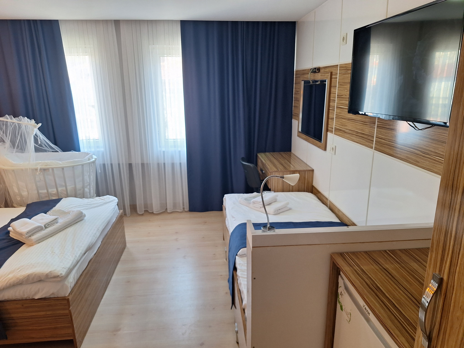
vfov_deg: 58.9
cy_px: 174
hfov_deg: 73.9
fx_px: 308
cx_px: 232
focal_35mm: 23
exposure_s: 1/50
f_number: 1.8
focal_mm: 5.54
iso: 80
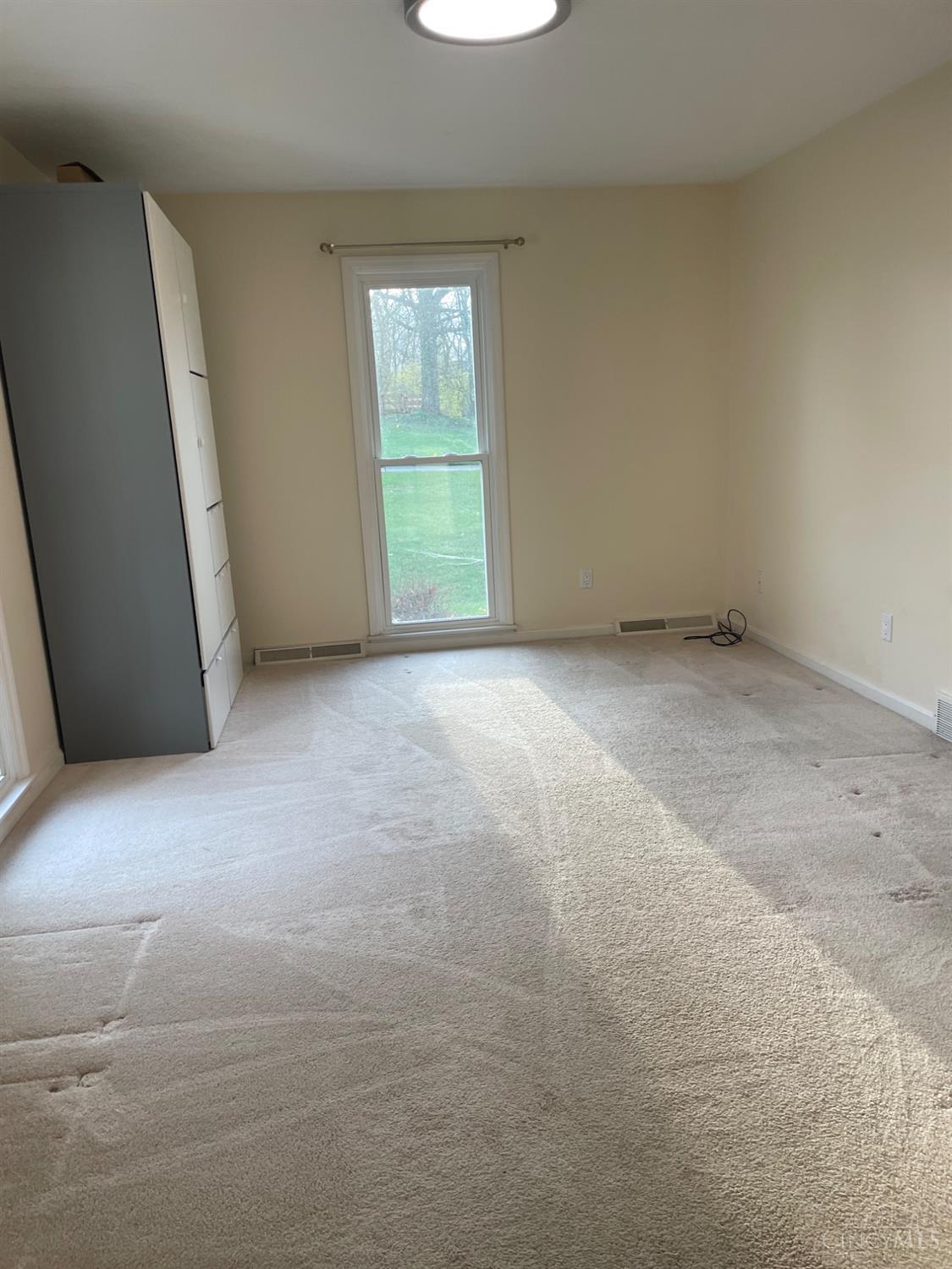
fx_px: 953
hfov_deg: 53.1
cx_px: 476
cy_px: 634
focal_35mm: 26
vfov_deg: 67.3
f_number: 1.6
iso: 64
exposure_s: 1/120
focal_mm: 4.2
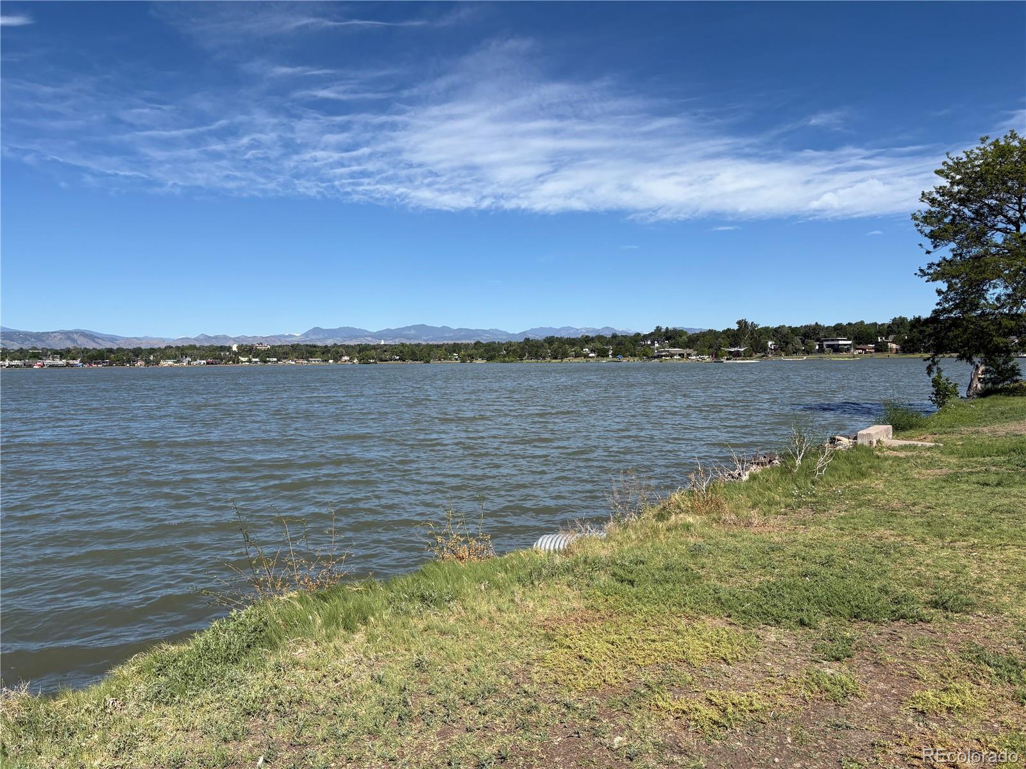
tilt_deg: -0.4
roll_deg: +1.4
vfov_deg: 53.1
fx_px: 771
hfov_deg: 67.3
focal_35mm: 26
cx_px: 513
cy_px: 384
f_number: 1.6
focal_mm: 5.96
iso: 50
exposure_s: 1/4608
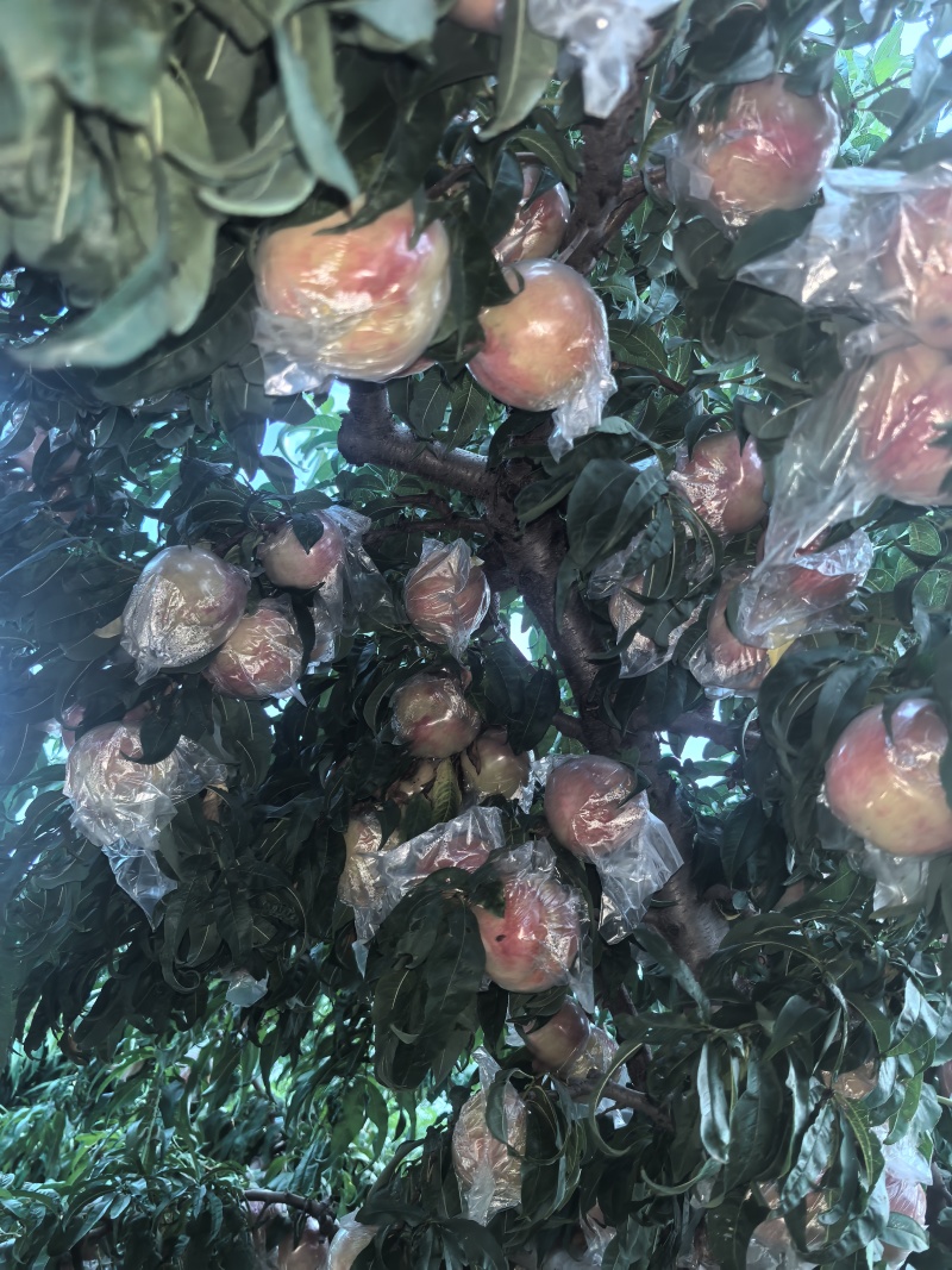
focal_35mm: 27
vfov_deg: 65.3
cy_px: 635
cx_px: 476
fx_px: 990
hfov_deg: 51.3
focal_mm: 6.98
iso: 200
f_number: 1.4
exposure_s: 1/50
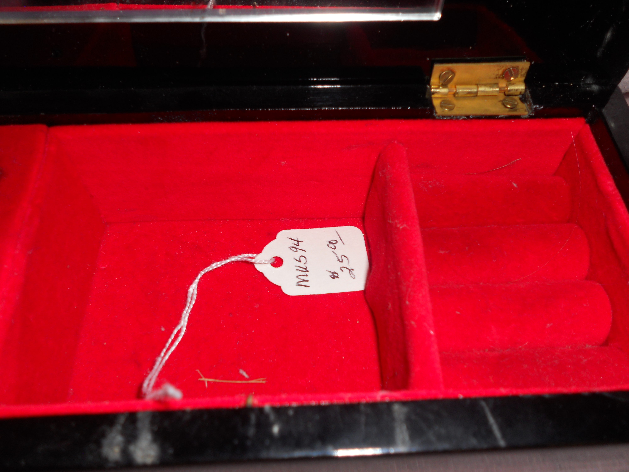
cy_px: 236
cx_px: 314
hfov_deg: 56.8
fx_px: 581
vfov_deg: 44.2
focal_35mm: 32
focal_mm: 5.8
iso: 80
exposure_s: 1/25
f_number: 8.8
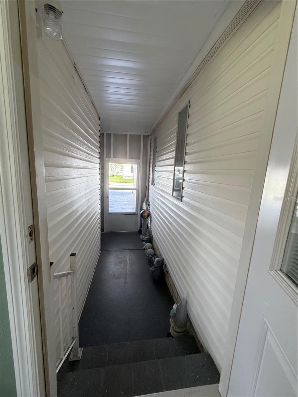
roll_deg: -2.5
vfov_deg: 102.1
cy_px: 198
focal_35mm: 14
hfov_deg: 85.7
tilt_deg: -9.0
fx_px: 161
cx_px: 149
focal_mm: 2.22
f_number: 2.2
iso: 200
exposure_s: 1/121
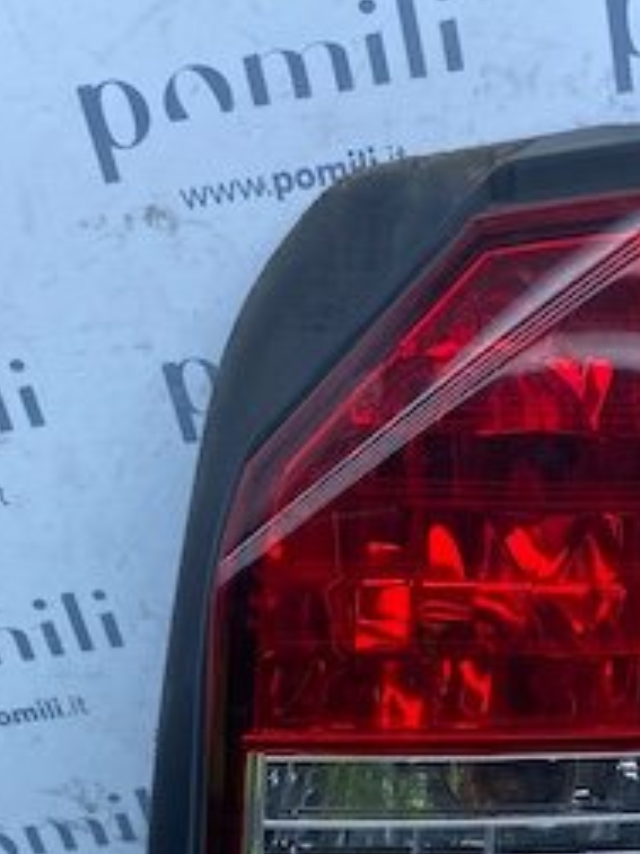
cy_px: 1000
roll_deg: -2.3
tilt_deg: -39.6
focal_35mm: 66
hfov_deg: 21.8
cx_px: 572
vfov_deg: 26.4
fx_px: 1627
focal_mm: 4.25
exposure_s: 1/793
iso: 32
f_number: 1.8
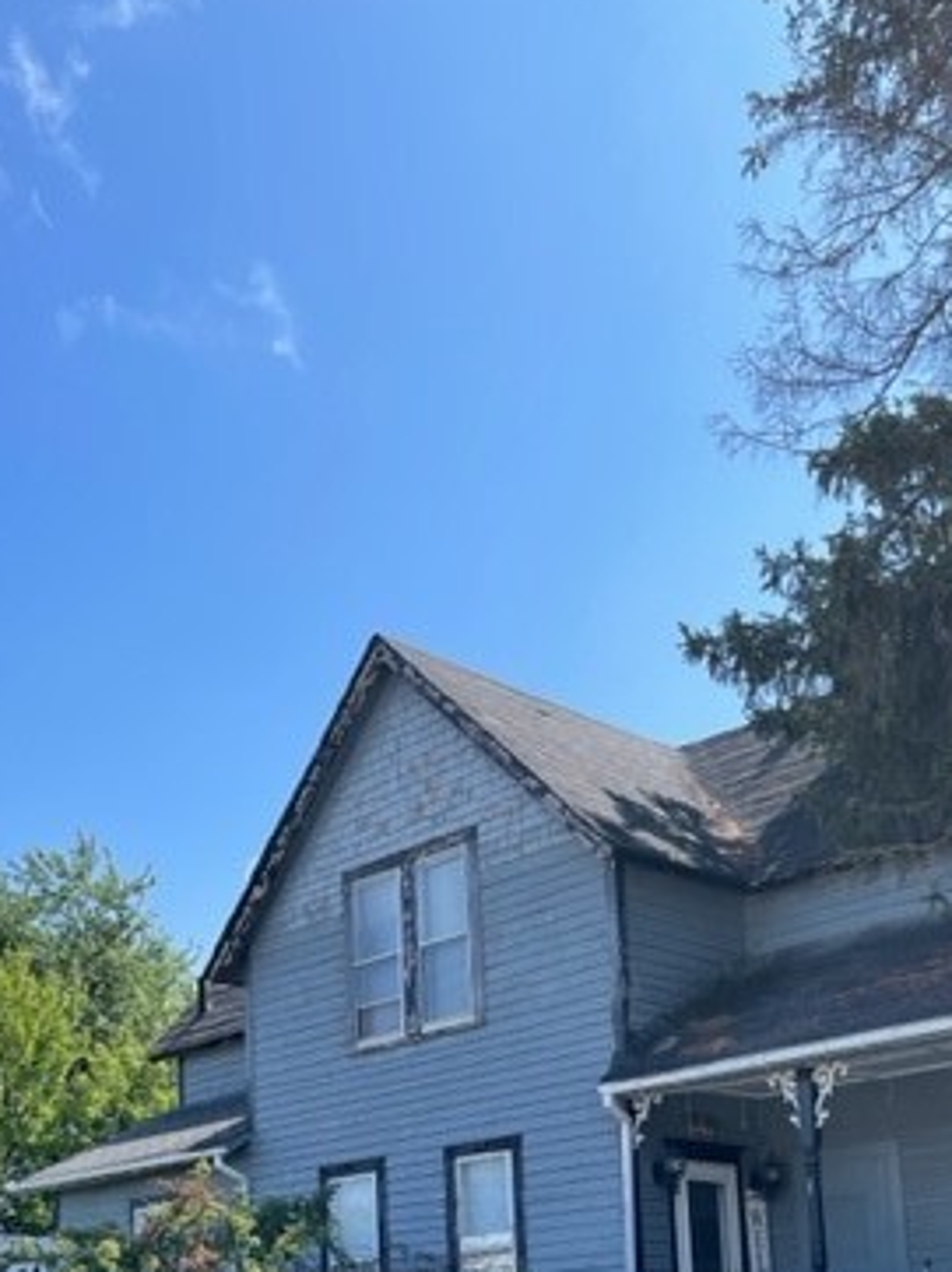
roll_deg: +1.8
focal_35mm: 46
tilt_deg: +7.9
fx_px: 1689
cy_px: 1100
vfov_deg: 38.9
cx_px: 372
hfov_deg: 31.4
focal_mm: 5.1
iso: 32
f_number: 1.6
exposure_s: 1/2288
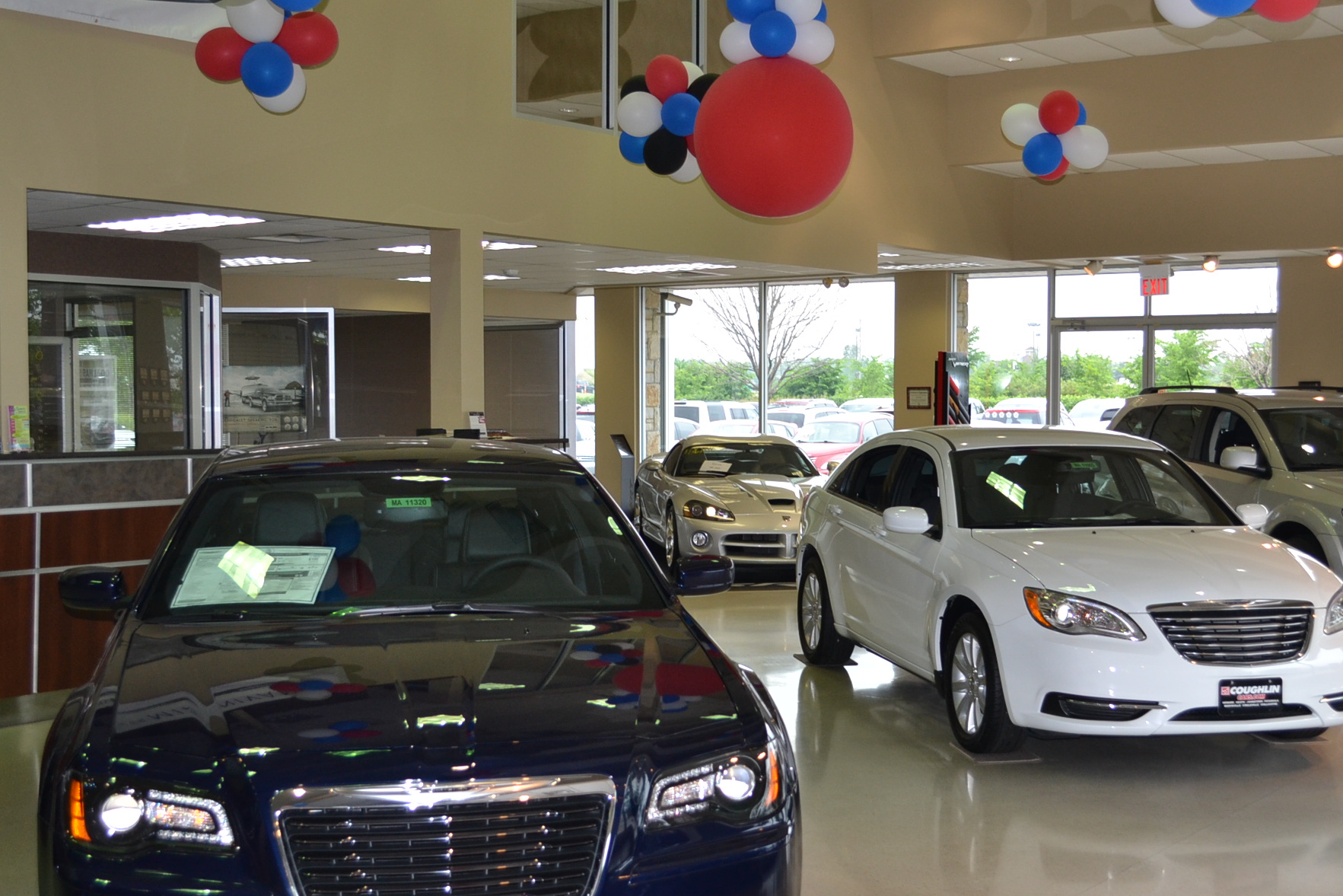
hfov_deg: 41.8
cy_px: 489
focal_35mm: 47
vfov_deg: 28.6
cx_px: 780
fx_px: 1753
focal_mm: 24
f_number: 4
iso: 400
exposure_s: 1/100
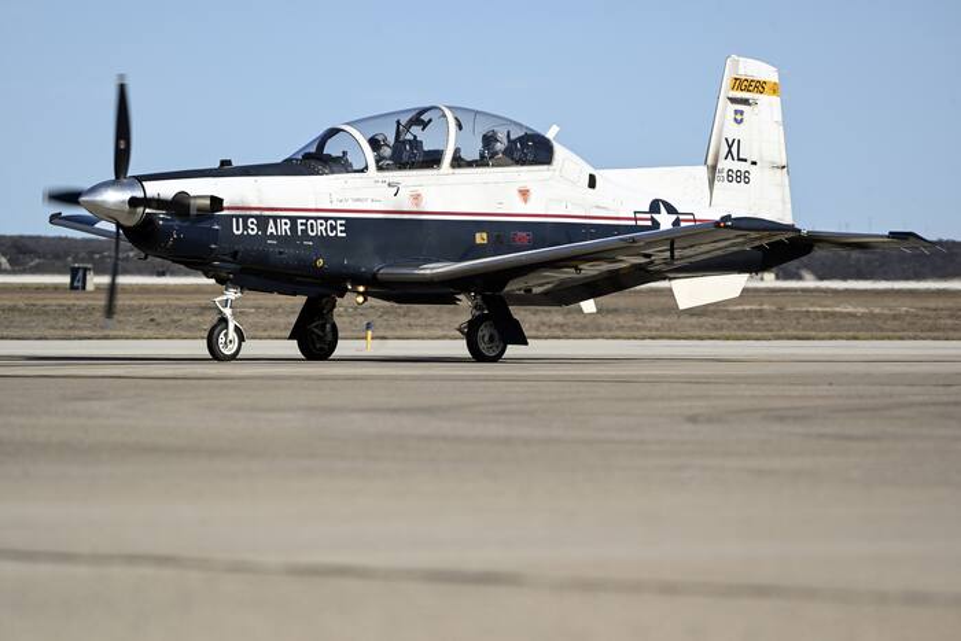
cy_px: 320
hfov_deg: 7.4
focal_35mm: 280
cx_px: 480
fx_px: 7476
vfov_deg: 4.9
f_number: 8
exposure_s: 1/800
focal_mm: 280
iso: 160
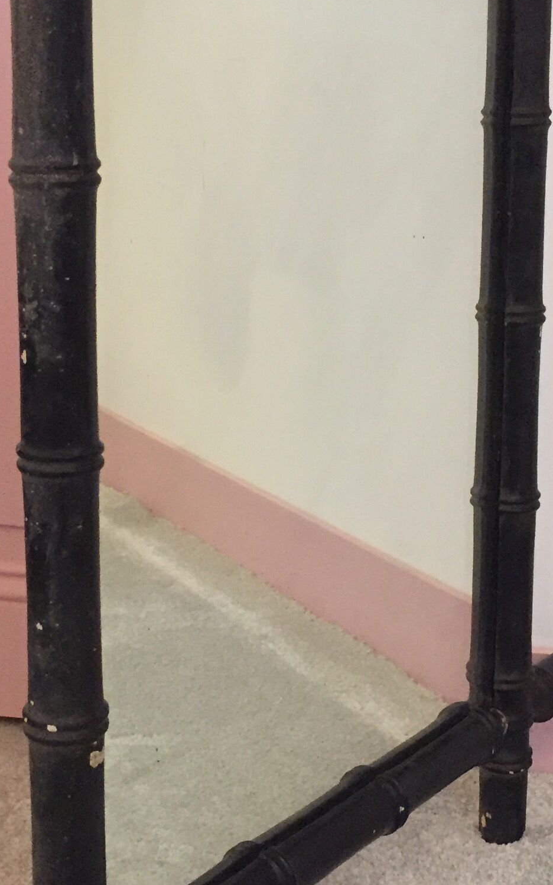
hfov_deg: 19.4
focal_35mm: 67
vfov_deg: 30.6
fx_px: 1616
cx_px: 275
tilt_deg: -12.6
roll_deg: -2.2
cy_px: 360
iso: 250
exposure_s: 1/17
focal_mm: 4.15
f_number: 2.2
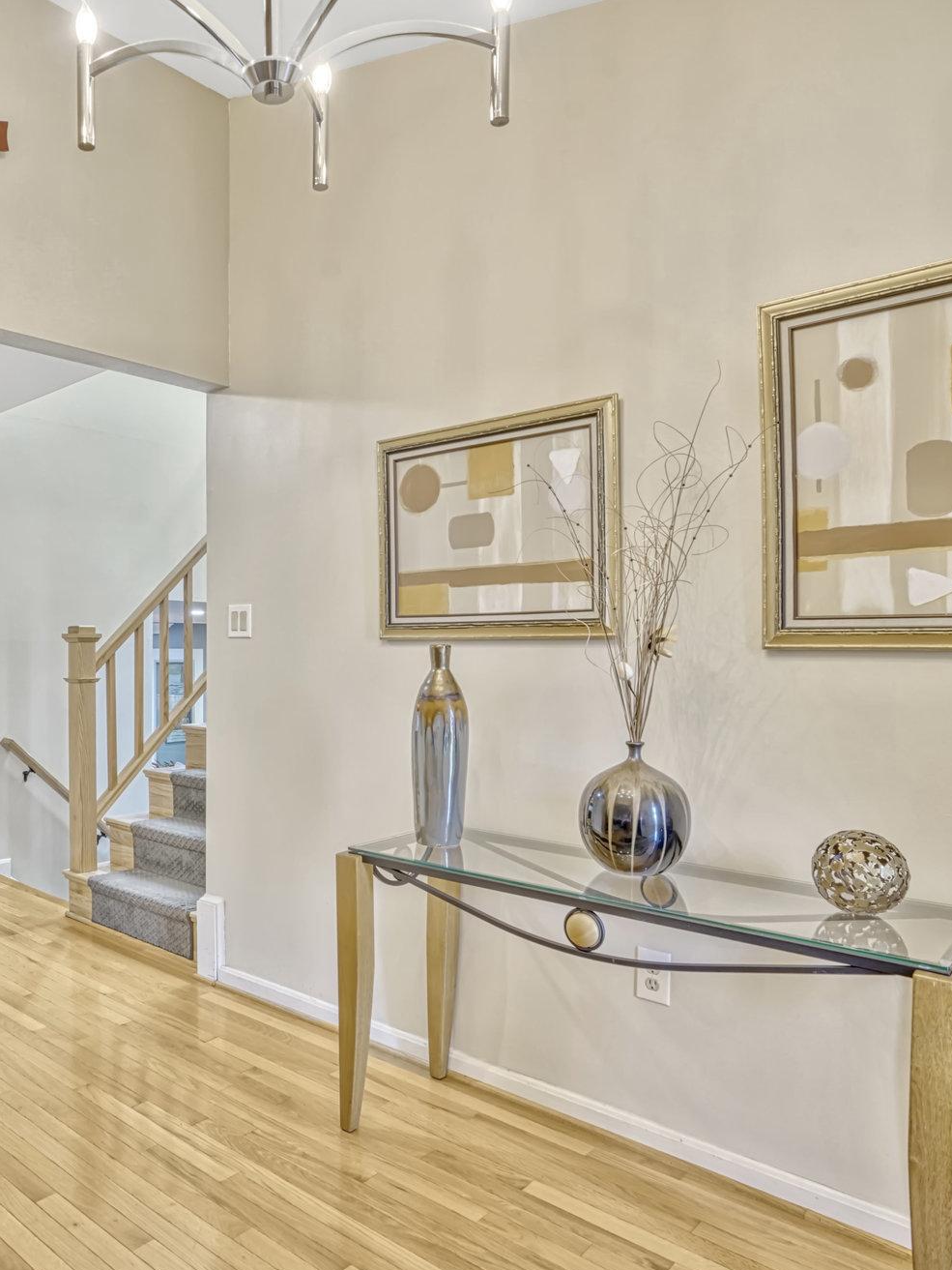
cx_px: 262
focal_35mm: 24
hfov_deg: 54.7
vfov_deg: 71.6
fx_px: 880
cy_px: 644
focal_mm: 16
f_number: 8
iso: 1250
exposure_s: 1/25
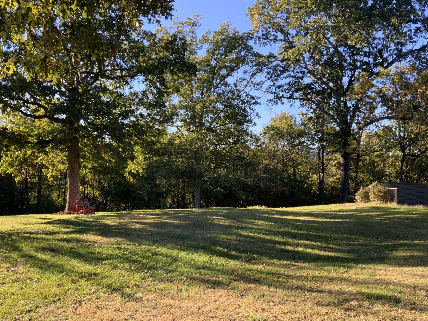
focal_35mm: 29
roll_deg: -1.7
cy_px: 160
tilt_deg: +1.1
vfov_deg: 48.2
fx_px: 359
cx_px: 214
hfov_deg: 61.7
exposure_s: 1/194
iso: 16
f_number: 1.8
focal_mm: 3
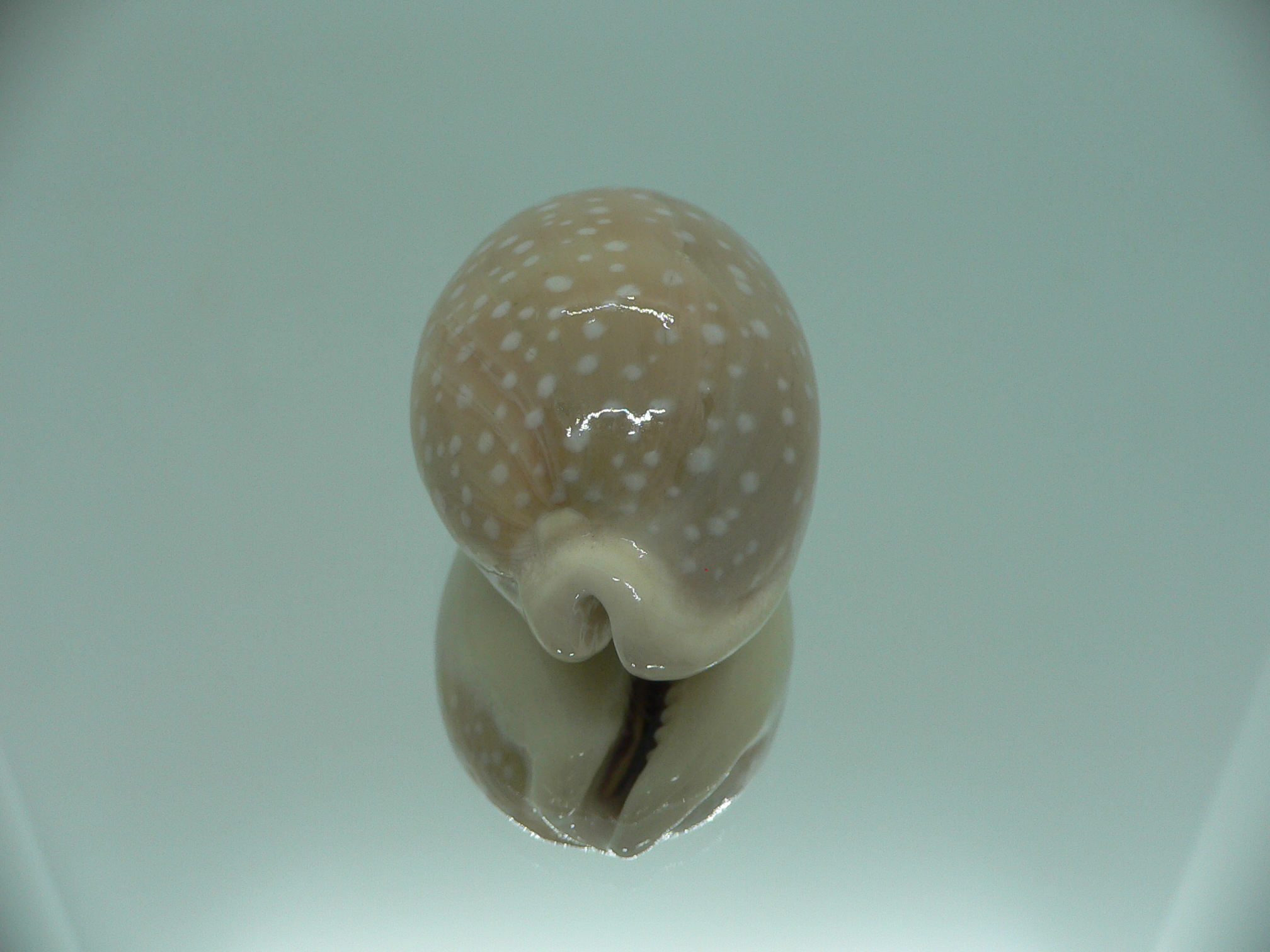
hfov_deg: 52.6
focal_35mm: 35
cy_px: 476
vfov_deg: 40.7
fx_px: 1284
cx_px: 635
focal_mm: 4.6
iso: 80
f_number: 2.8
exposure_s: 1/60
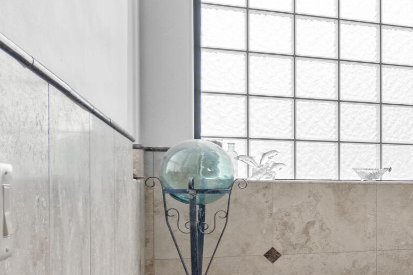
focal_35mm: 58
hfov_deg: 26.1
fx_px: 665
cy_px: 184
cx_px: 609
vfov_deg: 23.3
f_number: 8
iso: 400
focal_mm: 10
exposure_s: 1/6
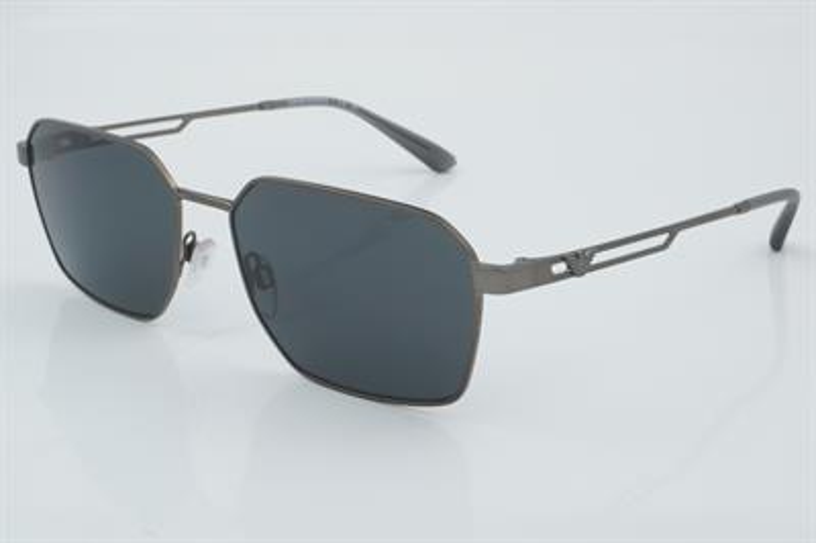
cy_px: 272
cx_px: 408
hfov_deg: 27.0
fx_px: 1699
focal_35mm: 75
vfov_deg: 18.2
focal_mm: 50
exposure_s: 1/4
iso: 100
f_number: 32
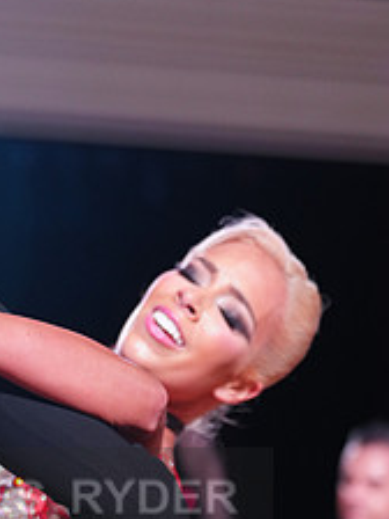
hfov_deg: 7.8
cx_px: -45
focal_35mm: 189
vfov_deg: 10.4
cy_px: 526
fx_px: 2832
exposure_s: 1/400
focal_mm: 76
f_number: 2.8
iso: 1600
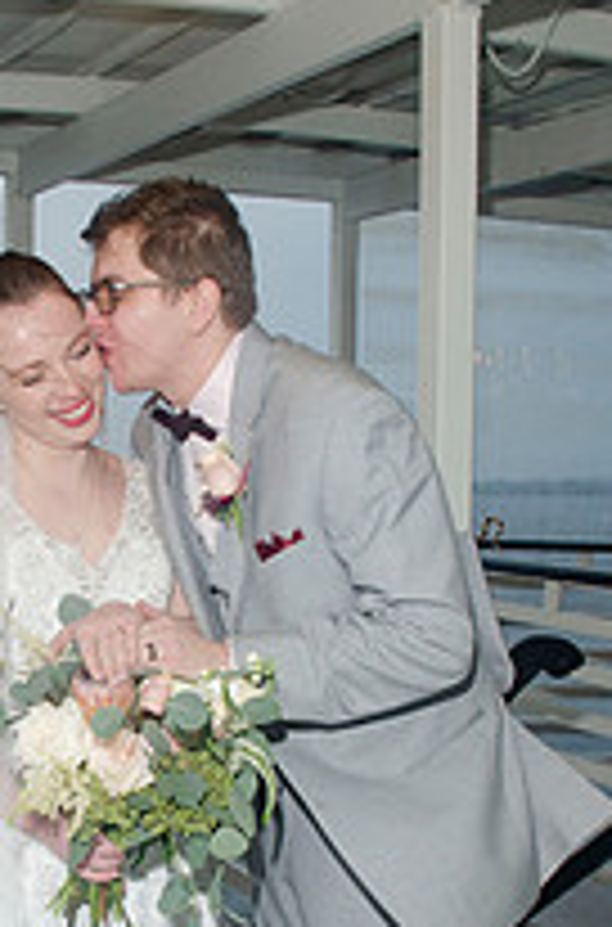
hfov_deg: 22.4
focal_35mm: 59
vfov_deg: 33.0
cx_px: 94
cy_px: 747
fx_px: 1515
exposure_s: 1/60
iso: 400
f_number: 5.6
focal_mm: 18
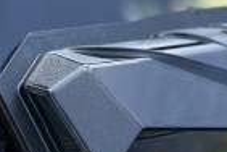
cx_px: 374
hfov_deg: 7.1
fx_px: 1784
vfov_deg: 4.9
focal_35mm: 283
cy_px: 91
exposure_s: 1/1185
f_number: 1.78
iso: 64
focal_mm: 6.76
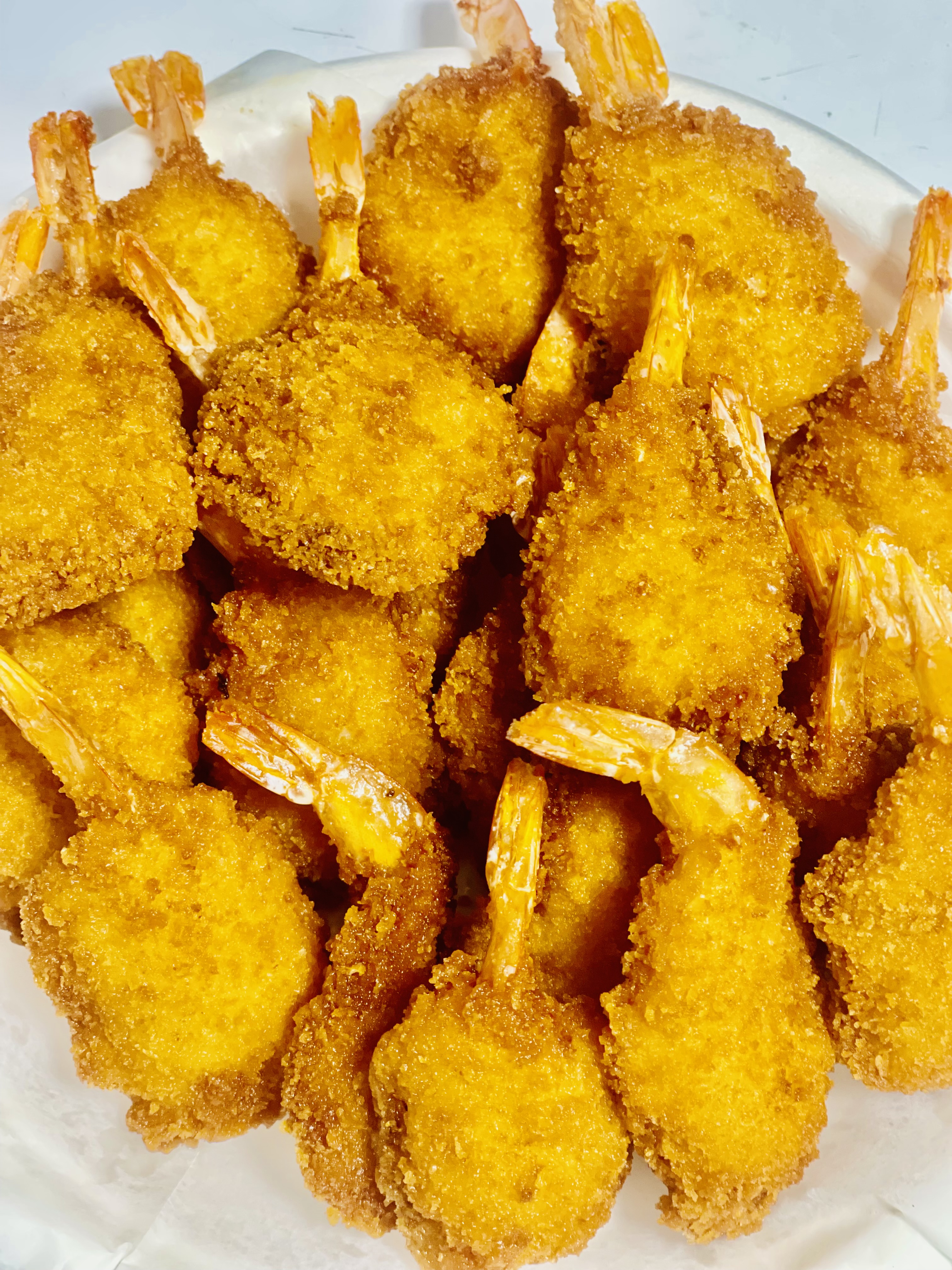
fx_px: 2347
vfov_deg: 30.3
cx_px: 476
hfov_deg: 22.9
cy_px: 635
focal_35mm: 64
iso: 200
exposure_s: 1/40
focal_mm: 7.5
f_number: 2.2
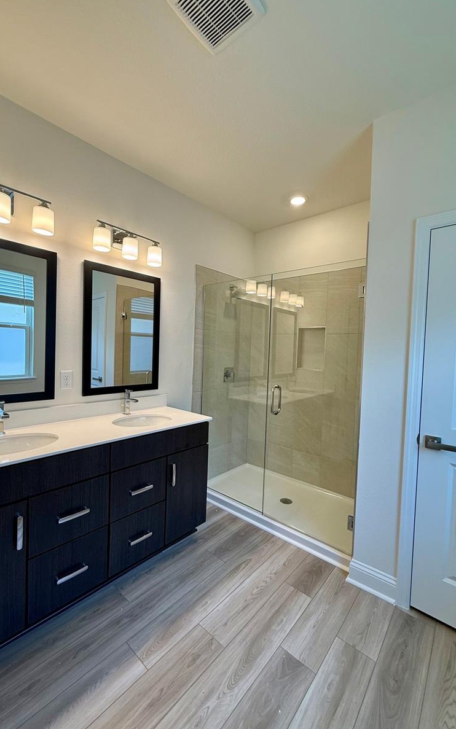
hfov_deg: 74.8
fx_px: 298
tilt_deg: -1.0
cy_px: 363
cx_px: 224
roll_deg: -1.9
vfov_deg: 101.5
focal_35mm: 15
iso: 80
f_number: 2.2
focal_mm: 2.22
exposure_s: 1/120
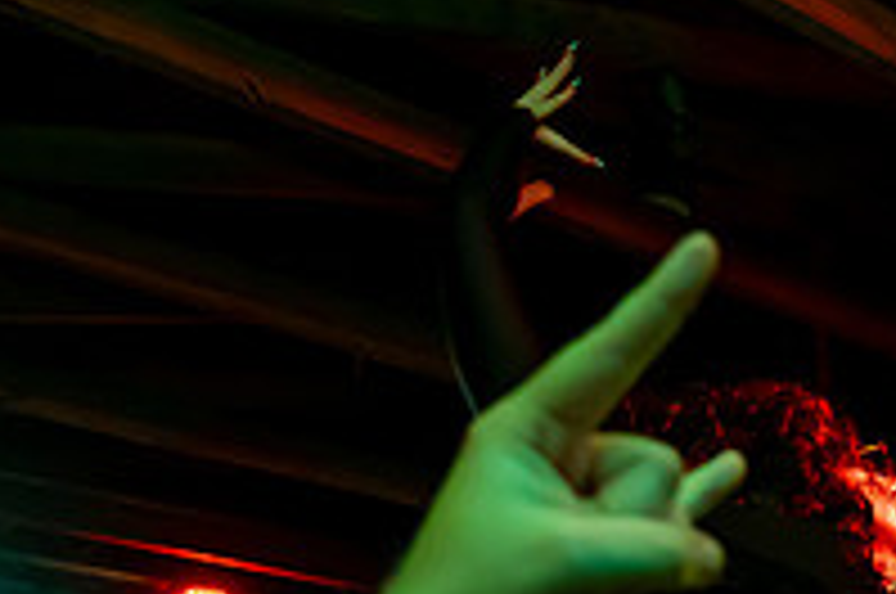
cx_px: 1036
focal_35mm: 70
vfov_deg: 18.3
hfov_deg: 26.2
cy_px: 724
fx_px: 1739
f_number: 4
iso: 6400
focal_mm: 24
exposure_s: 1/125
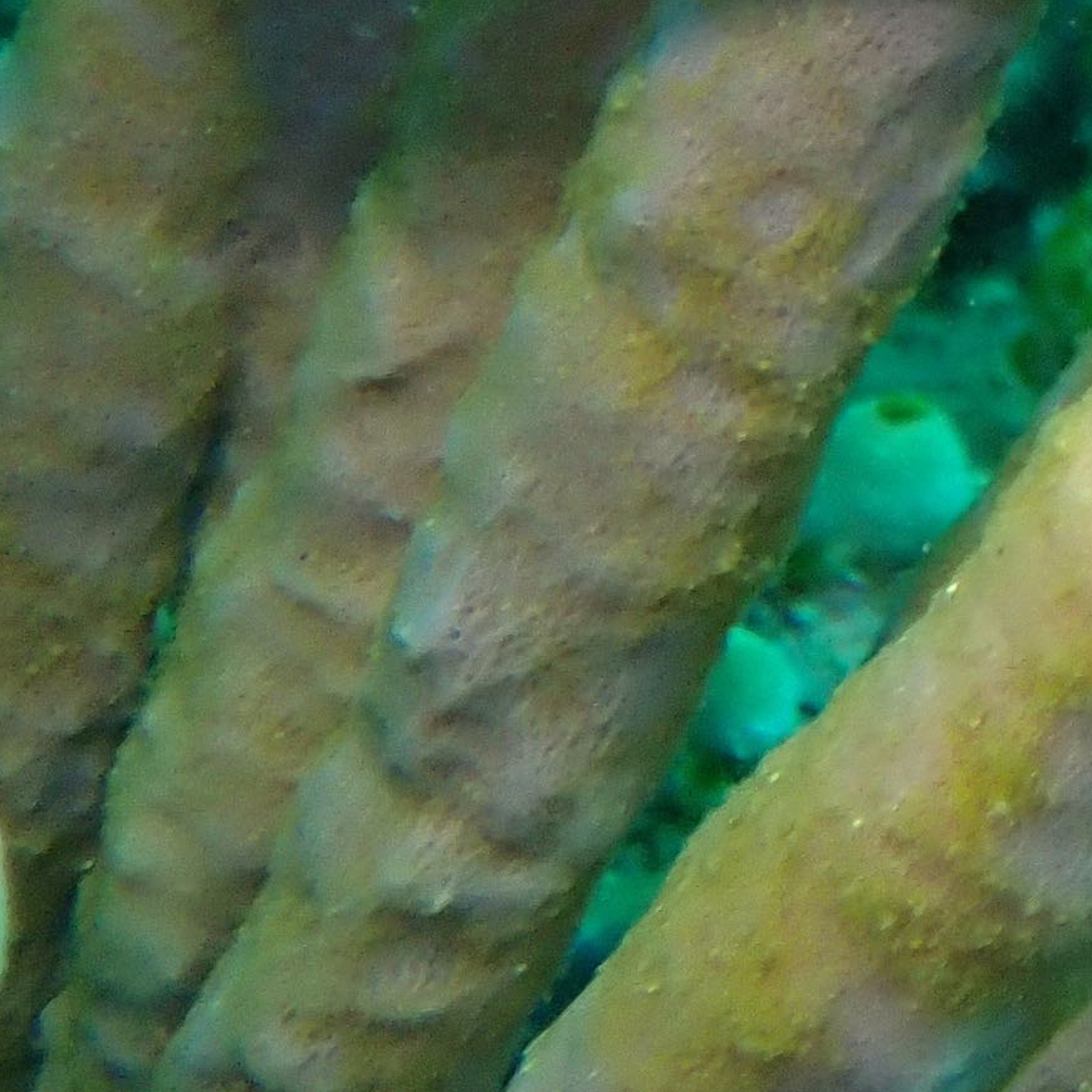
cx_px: 2096
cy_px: -485
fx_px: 4354
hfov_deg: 12.7
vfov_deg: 13.6
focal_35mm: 122
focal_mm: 5.5
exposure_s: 1/30
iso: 160
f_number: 6.3
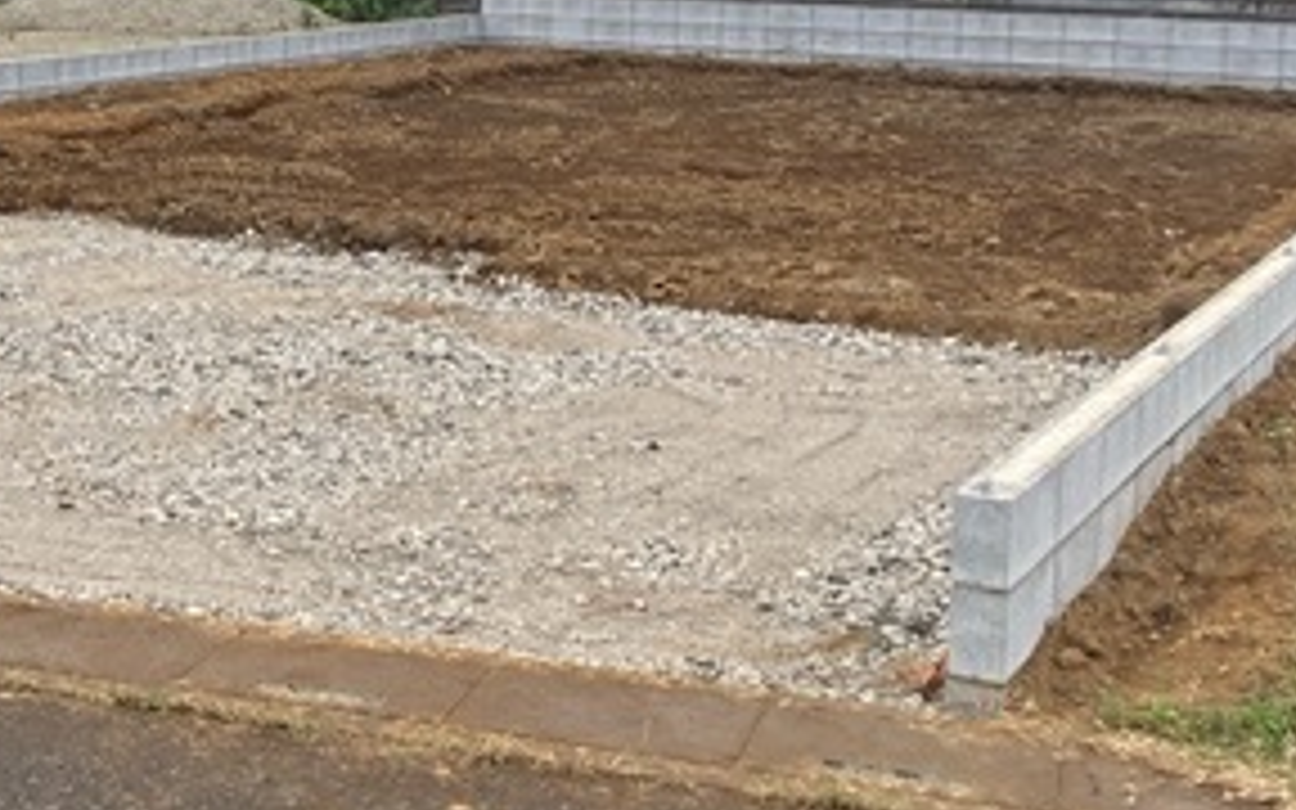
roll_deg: -2.0
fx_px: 2331
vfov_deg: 19.5
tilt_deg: -6.0
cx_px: 364
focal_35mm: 66
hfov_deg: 30.7
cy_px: 144
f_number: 1.8
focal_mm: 3.99
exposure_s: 1/534
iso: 32
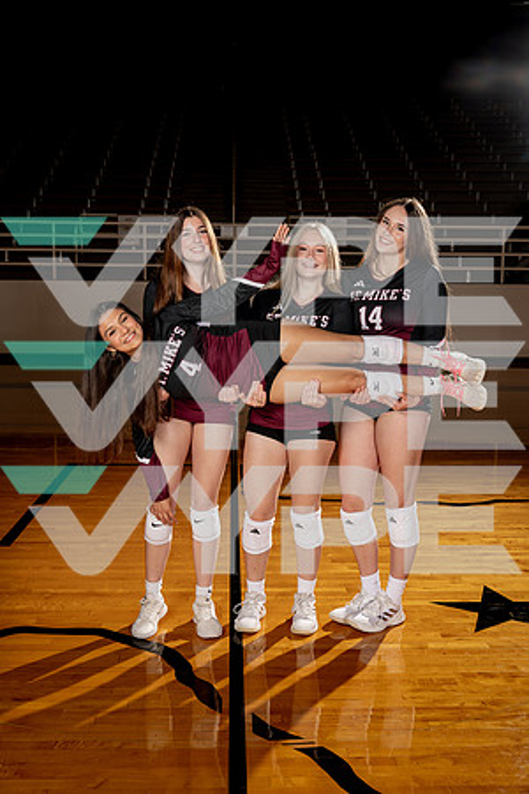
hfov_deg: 31.9
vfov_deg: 46.4
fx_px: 926
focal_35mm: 42
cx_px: 264
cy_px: 397
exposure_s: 1/250
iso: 100
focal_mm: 42
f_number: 5.6
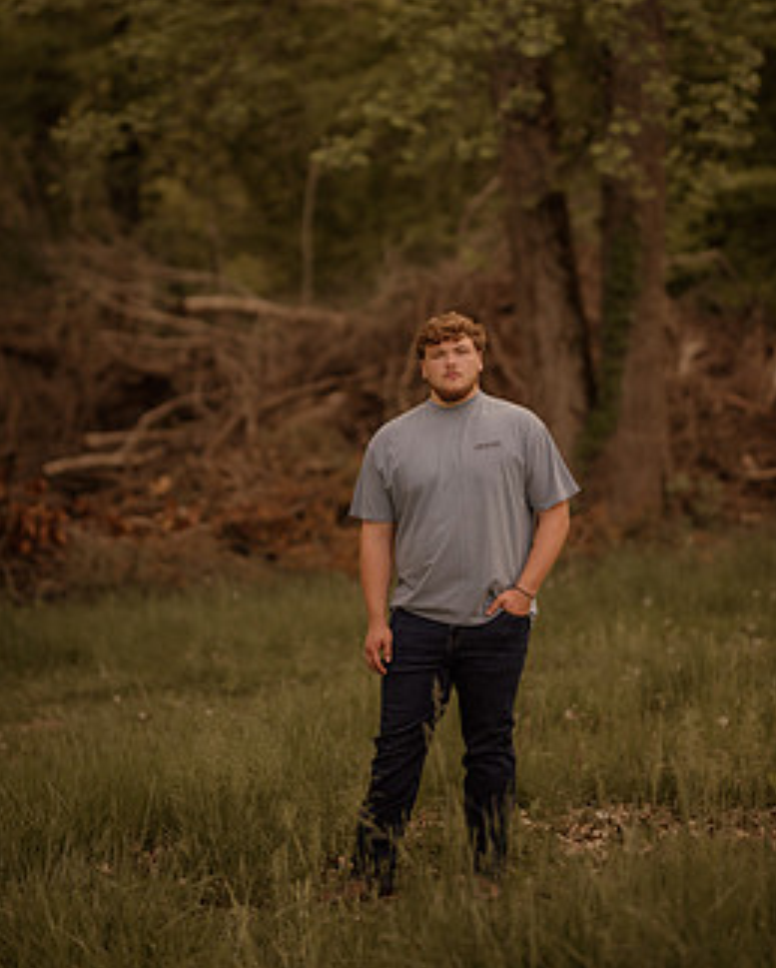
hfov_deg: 13.9
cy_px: 327
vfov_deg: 17.3
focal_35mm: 111
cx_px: 395
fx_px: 3182
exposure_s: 1/320
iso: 125
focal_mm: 85
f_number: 1.6
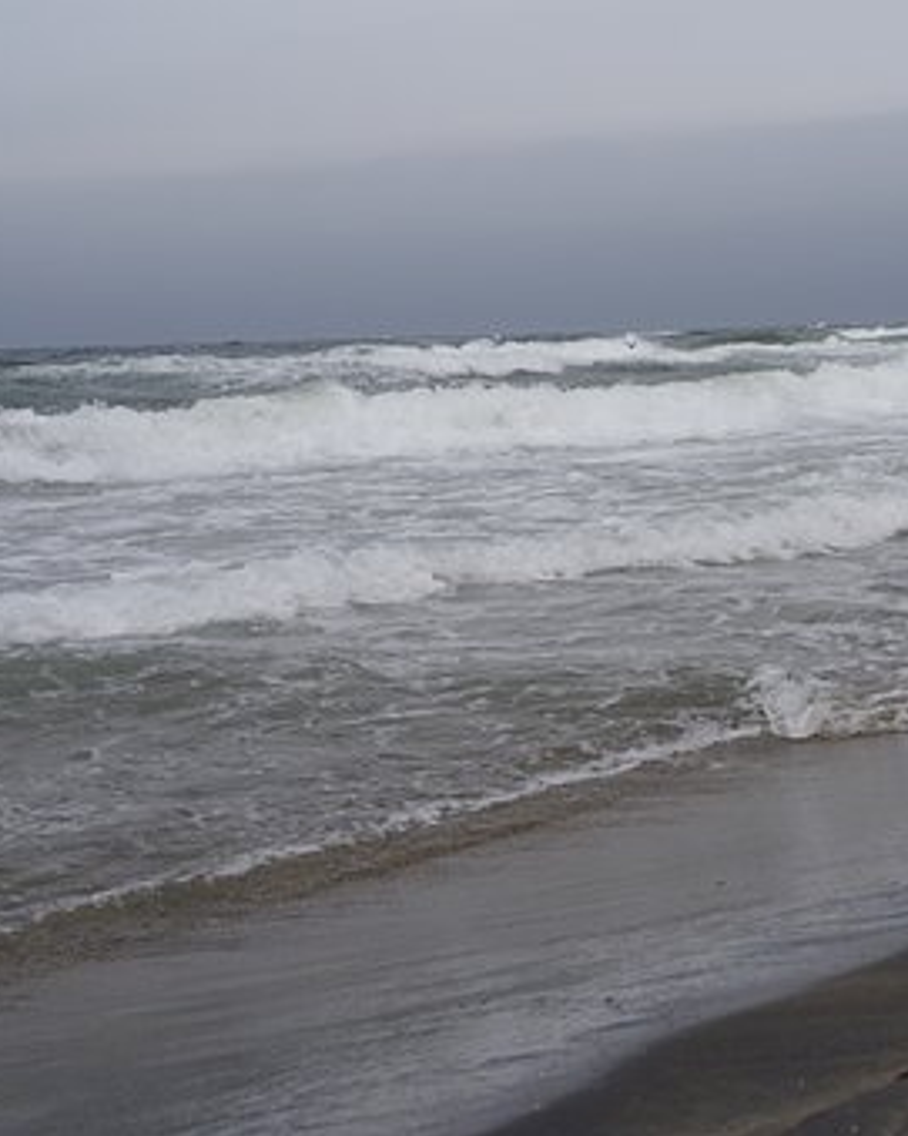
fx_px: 2386
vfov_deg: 26.8
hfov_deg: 21.3
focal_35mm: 71
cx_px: 727
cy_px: 570
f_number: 9
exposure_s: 1/4000
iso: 800
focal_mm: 50
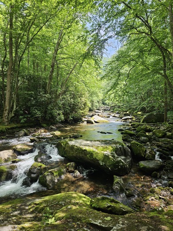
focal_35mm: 23
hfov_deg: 58.9
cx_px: 86
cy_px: 116
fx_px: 153
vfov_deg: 73.9
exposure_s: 1/187
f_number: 1.8
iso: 25
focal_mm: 5.4
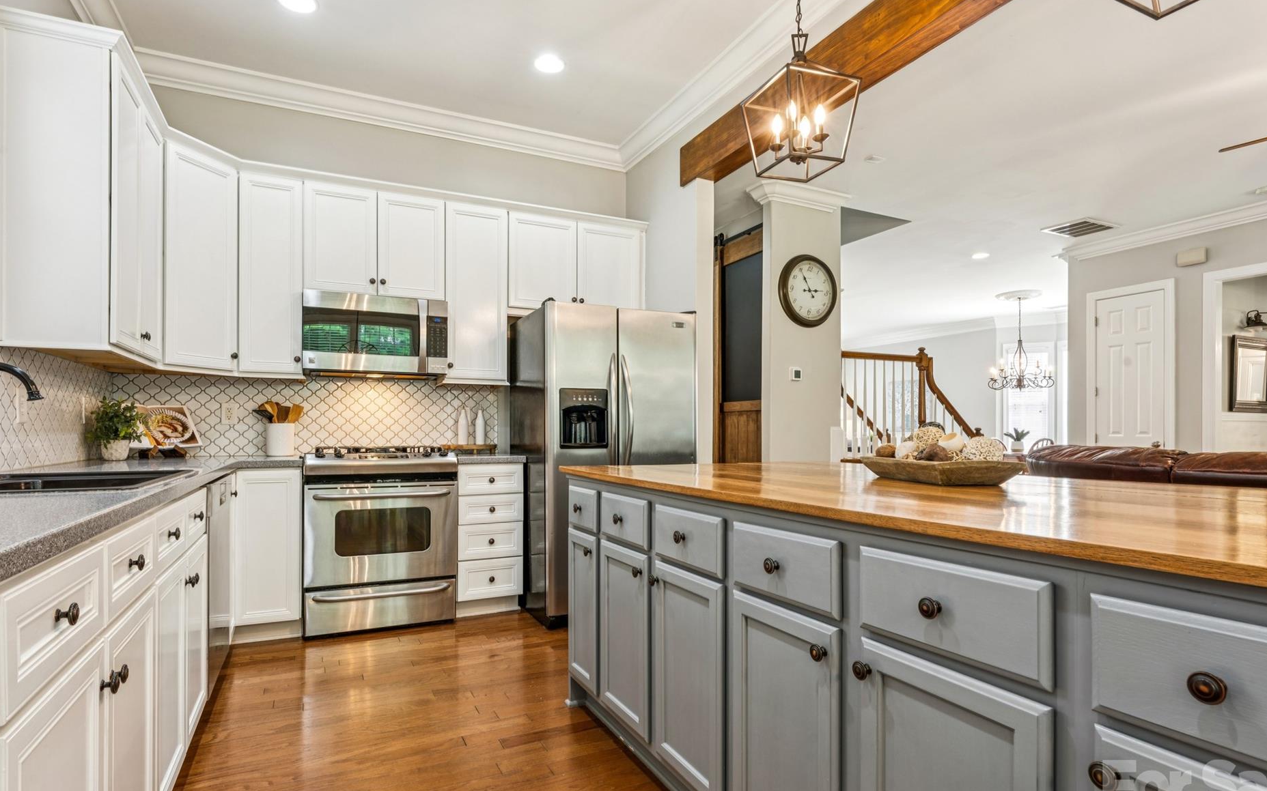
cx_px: 621
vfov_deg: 62.7
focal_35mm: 19
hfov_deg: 88.6
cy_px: 428
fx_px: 649
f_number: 13
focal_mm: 16.7
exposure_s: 1
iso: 100
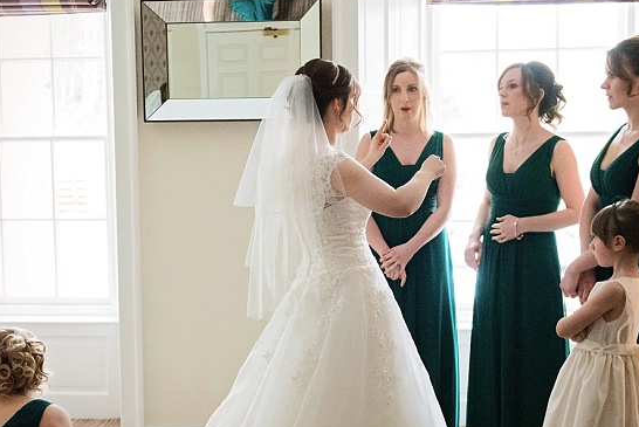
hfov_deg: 32.8
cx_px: 293
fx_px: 1084
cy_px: 233
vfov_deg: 22.3
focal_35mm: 61
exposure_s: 1/250
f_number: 3.5
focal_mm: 36
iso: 6400
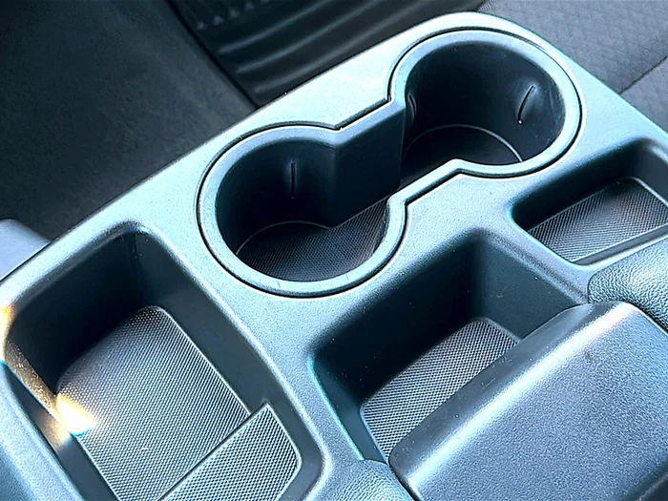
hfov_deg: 42.9
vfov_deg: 32.9
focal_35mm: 44
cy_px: 250
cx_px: 334
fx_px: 849
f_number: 1.78
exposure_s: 1/40
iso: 320
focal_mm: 6.86
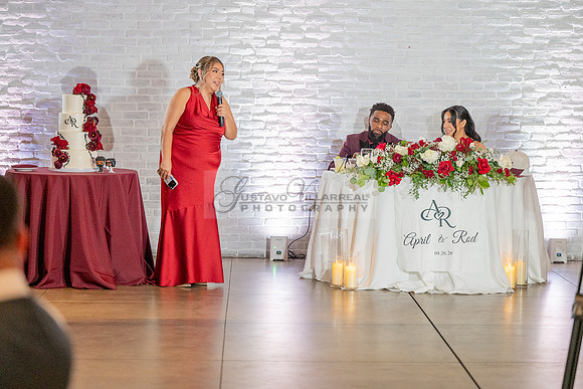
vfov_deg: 14.6
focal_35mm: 94
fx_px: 1523
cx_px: 292
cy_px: 194
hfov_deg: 21.7
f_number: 2.8
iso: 1600
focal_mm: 94
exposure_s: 1/320
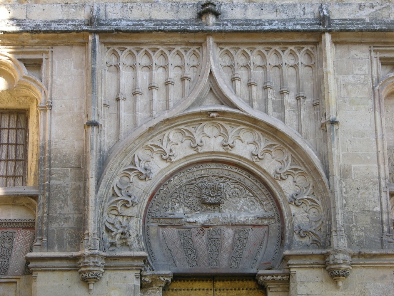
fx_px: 1059
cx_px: 197
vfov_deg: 15.9
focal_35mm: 93
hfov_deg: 21.1
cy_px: 148
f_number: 3.6
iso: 50
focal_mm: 23.7
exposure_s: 1/87.8
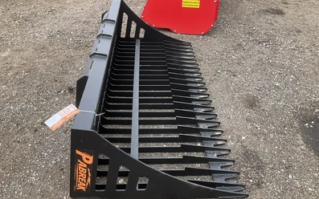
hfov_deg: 61.2
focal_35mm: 31
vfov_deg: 40.6
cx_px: 160
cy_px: 106
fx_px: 269
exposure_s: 1/351
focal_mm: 3
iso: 25
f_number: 1.8
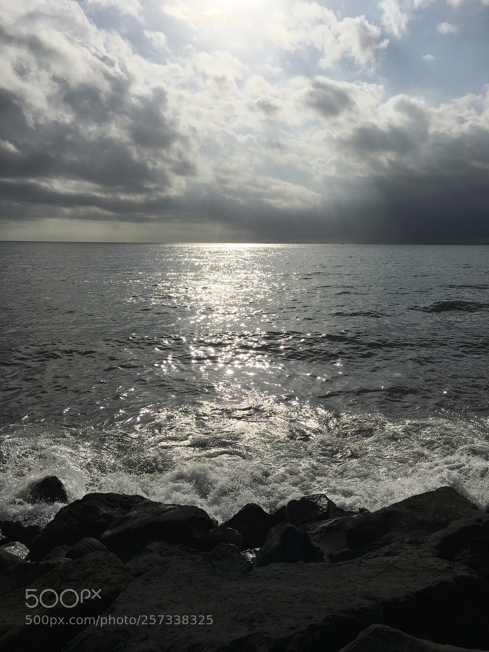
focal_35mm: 29
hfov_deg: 48.2
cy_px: 326
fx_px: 546
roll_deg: -0.5
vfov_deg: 61.7
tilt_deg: -8.5
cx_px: 244
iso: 25
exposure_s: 1/19231
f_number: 2.2
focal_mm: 4.15
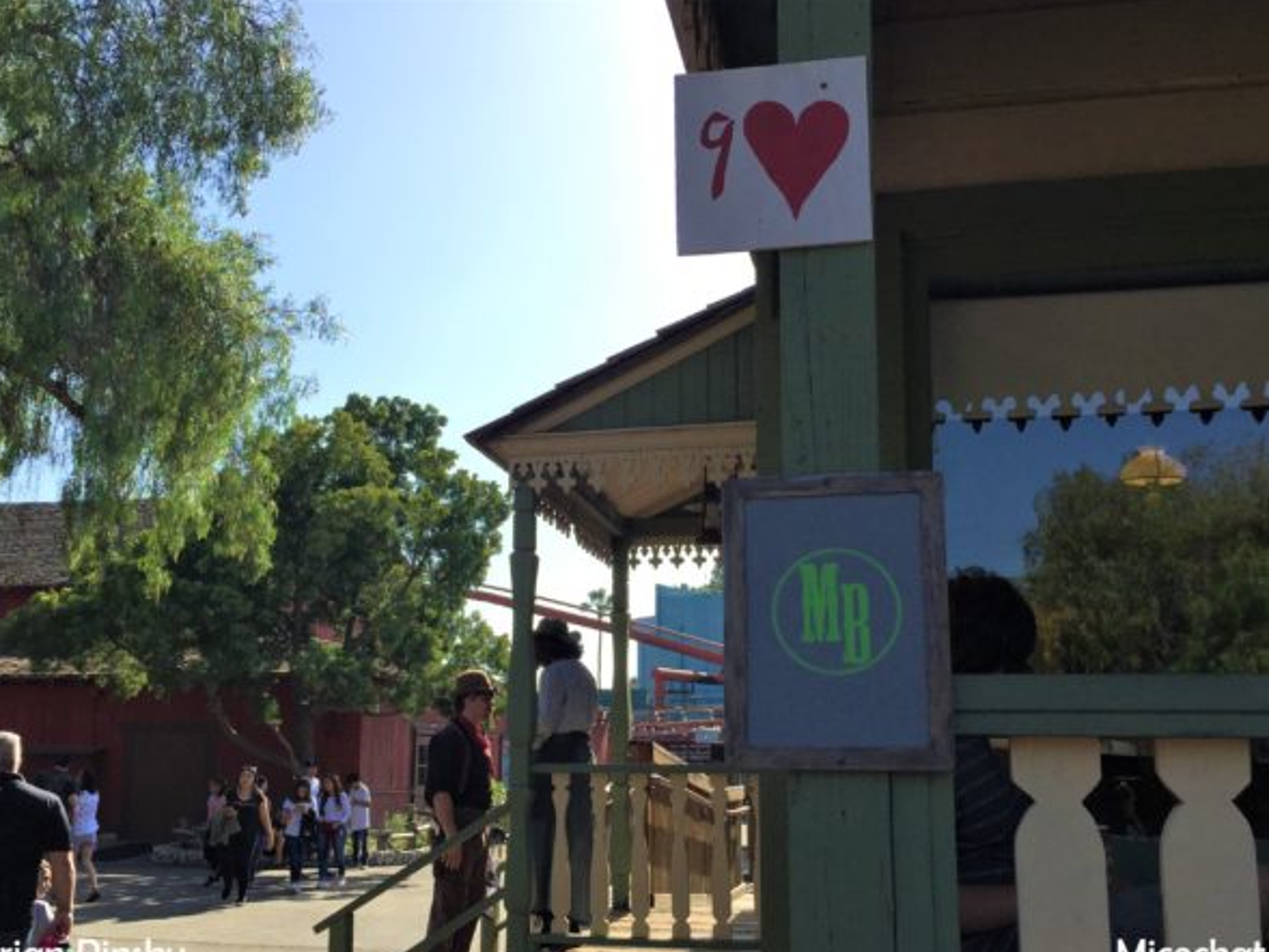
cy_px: 490
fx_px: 1100
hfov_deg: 59.9
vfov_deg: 46.8
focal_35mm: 30
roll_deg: -2.4
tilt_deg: +8.7
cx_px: 623
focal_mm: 4.15
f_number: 2.2
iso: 32
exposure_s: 1/1582
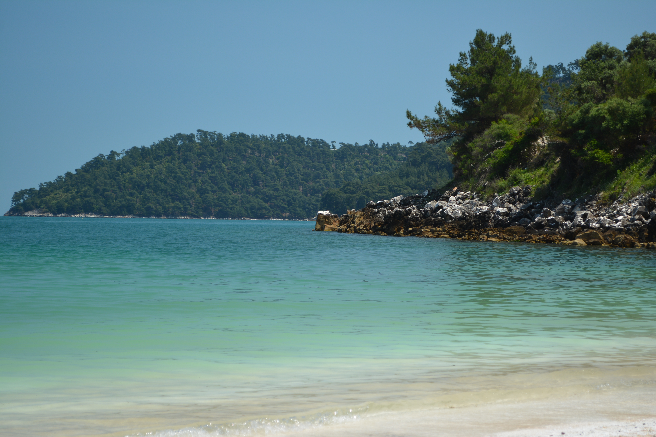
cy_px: 218
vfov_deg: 16.6
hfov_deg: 24.6
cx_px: 328
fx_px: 1503
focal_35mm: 82
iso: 160
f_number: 5.6
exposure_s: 1/320
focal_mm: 55
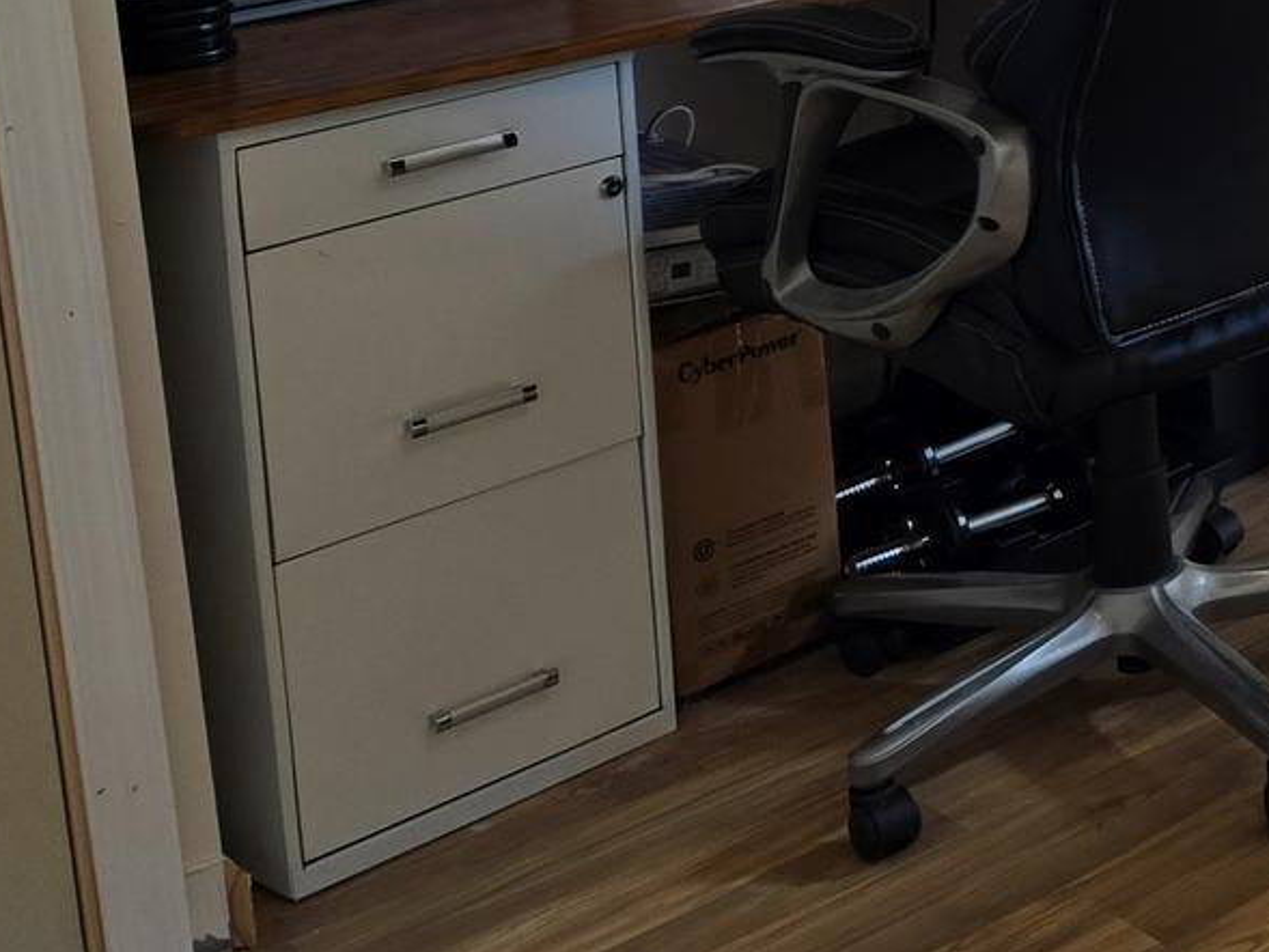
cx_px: 2111
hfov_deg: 19.7
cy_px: -280
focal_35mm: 80
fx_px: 2933
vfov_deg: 17.3
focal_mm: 5.4
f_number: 1.8
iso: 25
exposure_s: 1/120
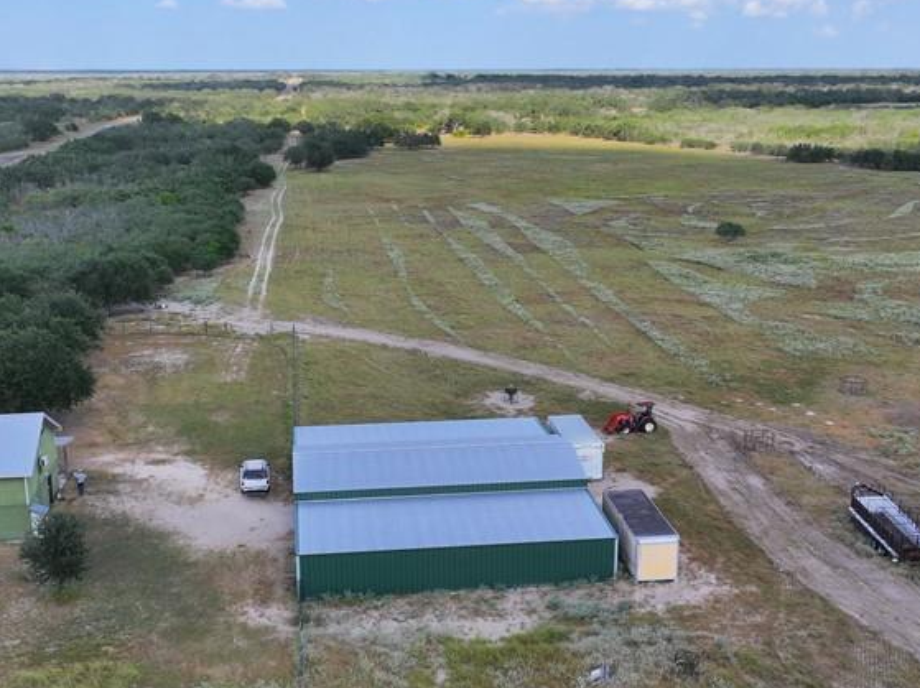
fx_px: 1168
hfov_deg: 43.0
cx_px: 444
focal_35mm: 44
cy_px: 399
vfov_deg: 32.8
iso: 240
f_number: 2.8
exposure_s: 1/2000
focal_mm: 12.29
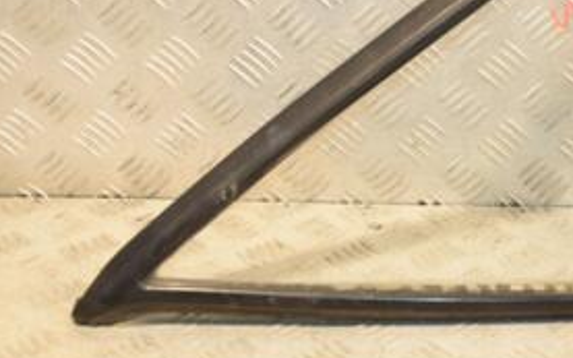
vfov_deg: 15.1
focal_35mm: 86
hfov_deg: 22.9
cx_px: 602
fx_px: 1343
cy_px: 72
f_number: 5.6
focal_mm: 26
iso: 800
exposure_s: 1/200
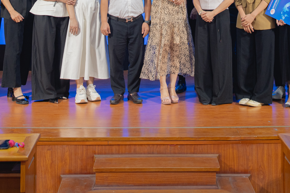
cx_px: 168
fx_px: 661
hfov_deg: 24.7
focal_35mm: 82
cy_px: -95
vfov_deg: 15.4
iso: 400
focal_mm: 25
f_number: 3.5
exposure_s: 1/60
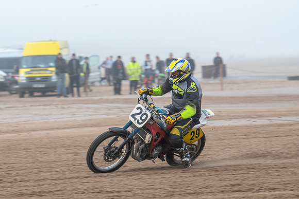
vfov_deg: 6.3
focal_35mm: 218
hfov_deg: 9.4
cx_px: 125
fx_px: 1814
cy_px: 112
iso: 200
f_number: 4
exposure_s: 1/400
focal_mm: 125
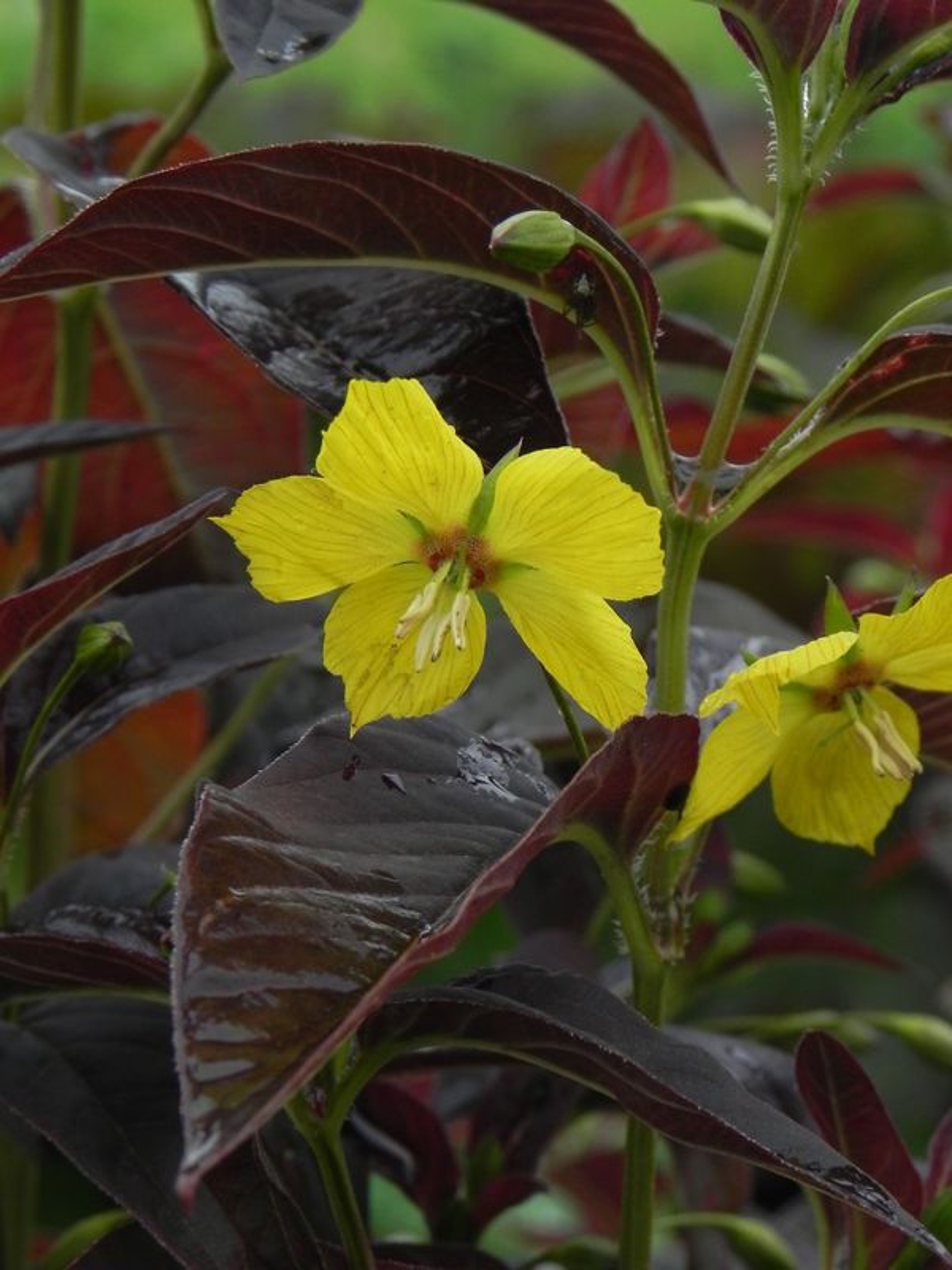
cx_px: 476
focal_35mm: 105
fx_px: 3850
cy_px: 635
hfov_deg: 14.1
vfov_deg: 18.7
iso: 160
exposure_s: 1/125
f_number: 5.6
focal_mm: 18.8
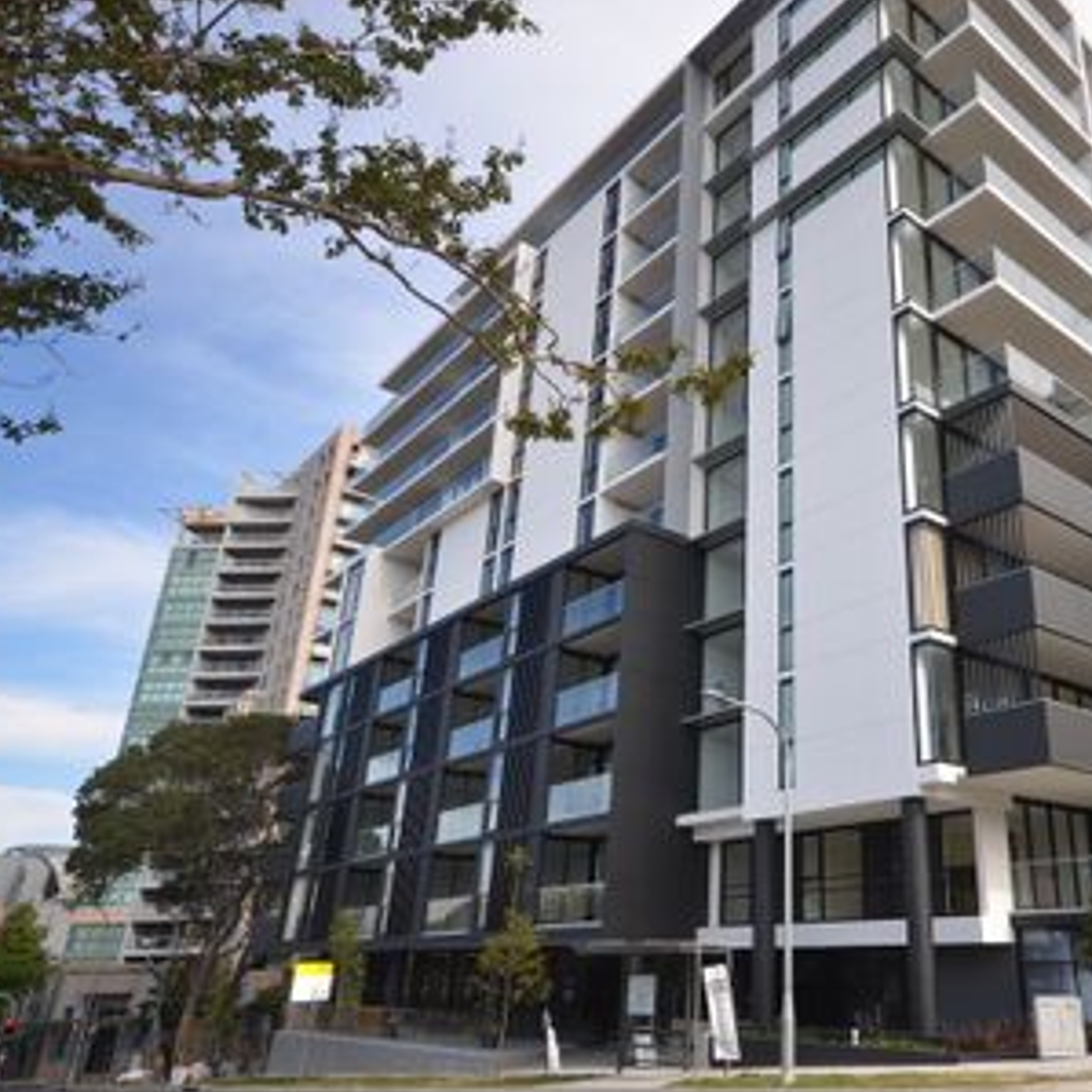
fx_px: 999
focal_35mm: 28
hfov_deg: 54.8
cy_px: 539
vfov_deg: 57.3
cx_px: 807
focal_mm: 14
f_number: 5
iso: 100
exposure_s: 1/250
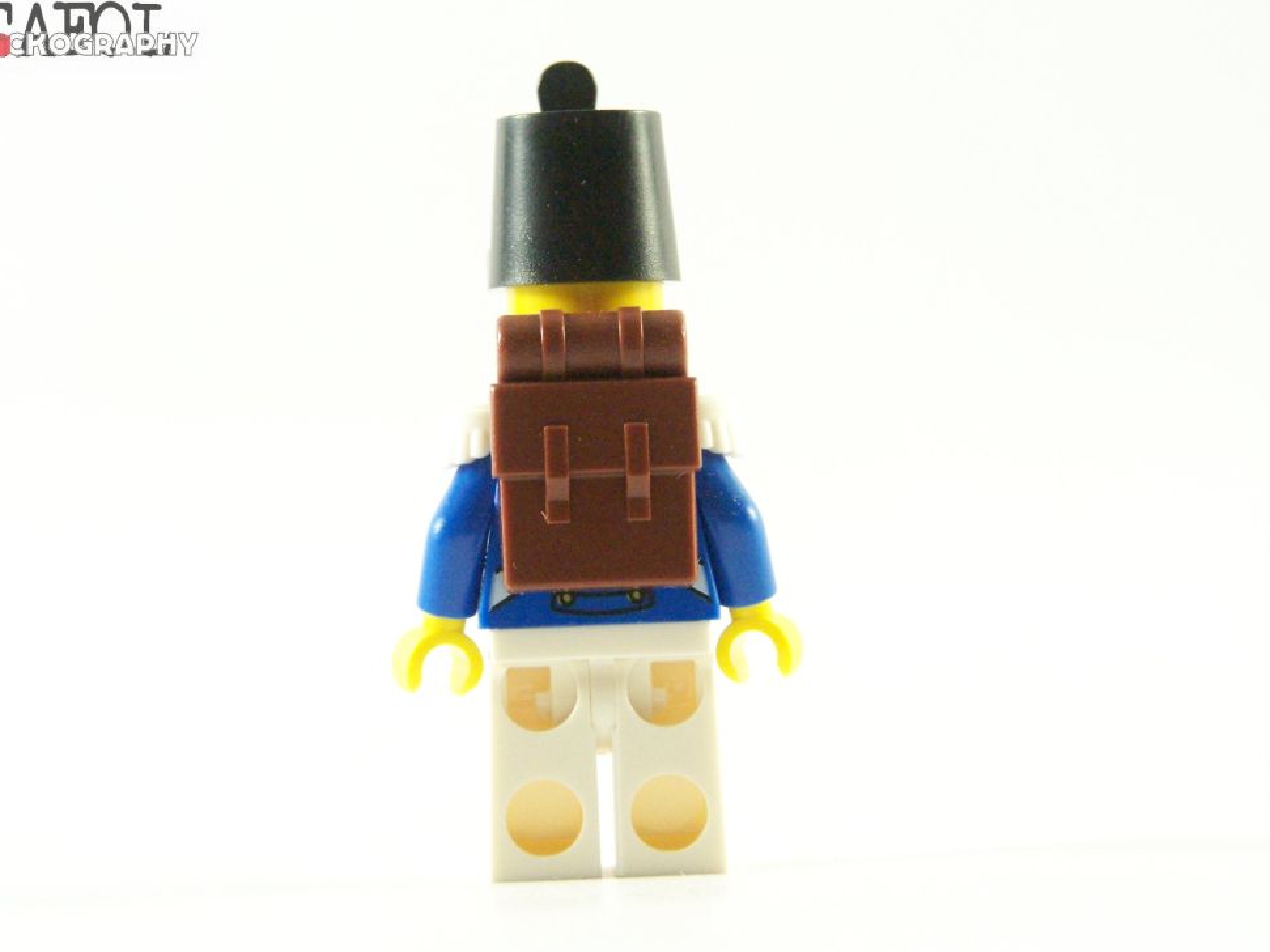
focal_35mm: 135
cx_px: 602
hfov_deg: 14.6
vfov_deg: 11.0
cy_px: 477
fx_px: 4952
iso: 400
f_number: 3.6
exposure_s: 1/60
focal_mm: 21.2
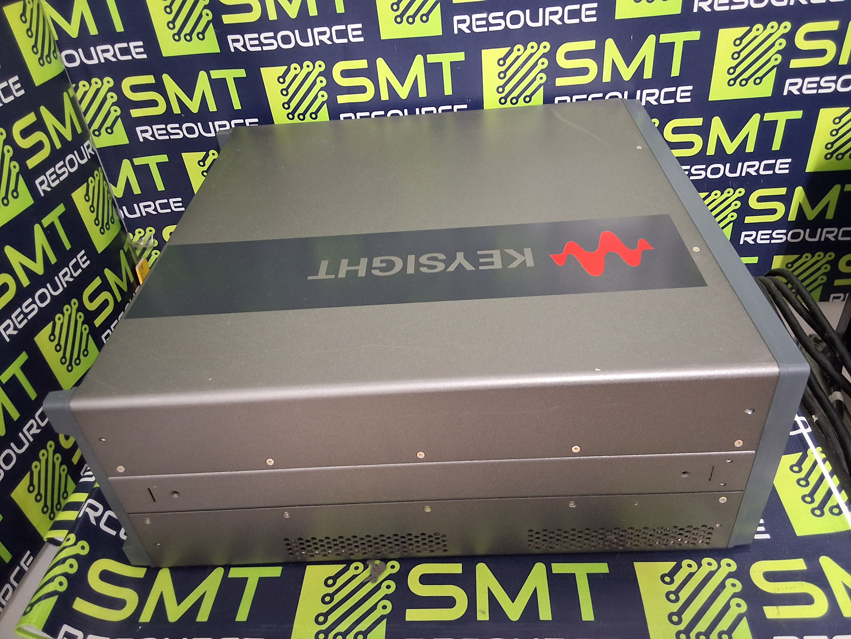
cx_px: 426
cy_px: 320
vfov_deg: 49.7
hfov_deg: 63.4
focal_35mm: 28
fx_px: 688
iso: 250
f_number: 1.9
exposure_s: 1/24
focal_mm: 2.91
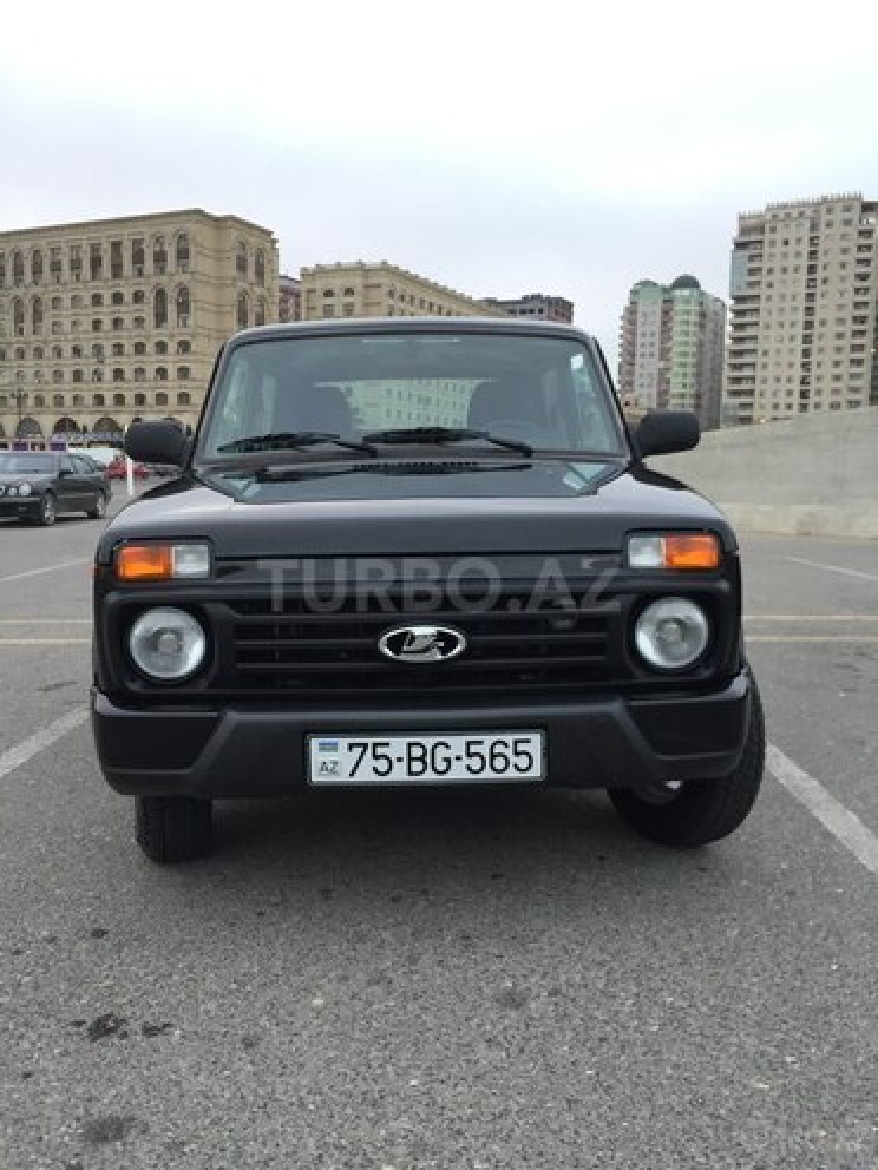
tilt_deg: -6.1
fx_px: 981
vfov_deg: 61.7
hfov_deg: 48.2
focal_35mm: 29
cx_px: 439
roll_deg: -0.8
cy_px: 585
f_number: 2.2
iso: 50
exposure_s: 1/33
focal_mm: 4.15
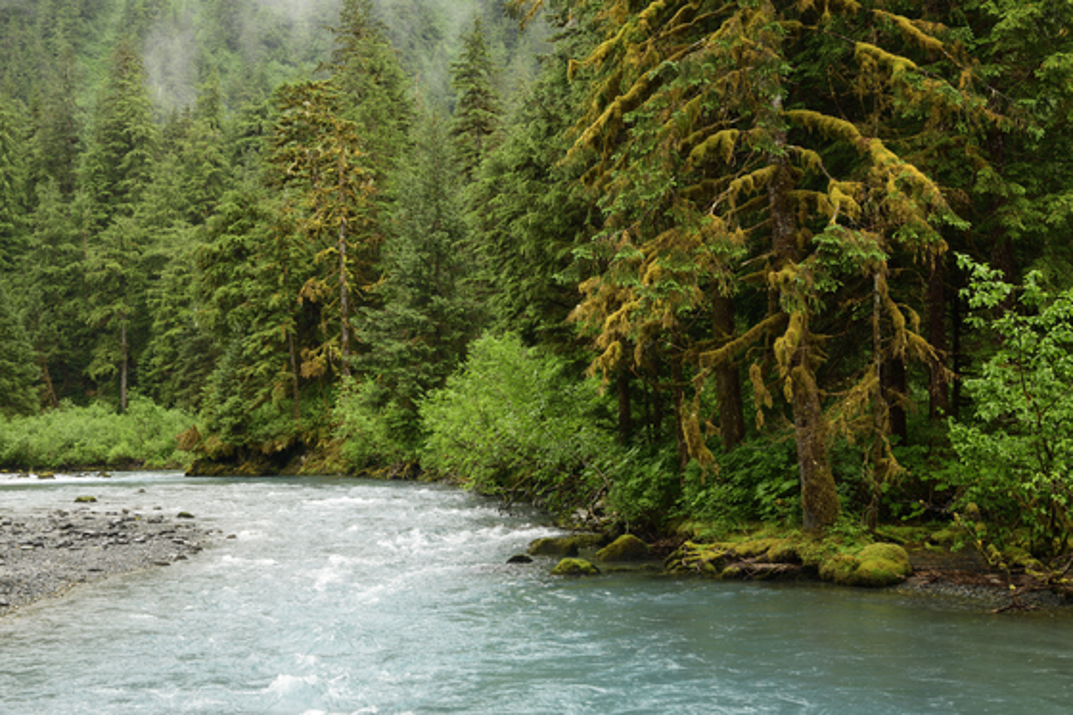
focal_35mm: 50
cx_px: 536
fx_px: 1490
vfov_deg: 27.0
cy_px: 358
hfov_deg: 39.6
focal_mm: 50
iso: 320
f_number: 11
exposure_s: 1/50
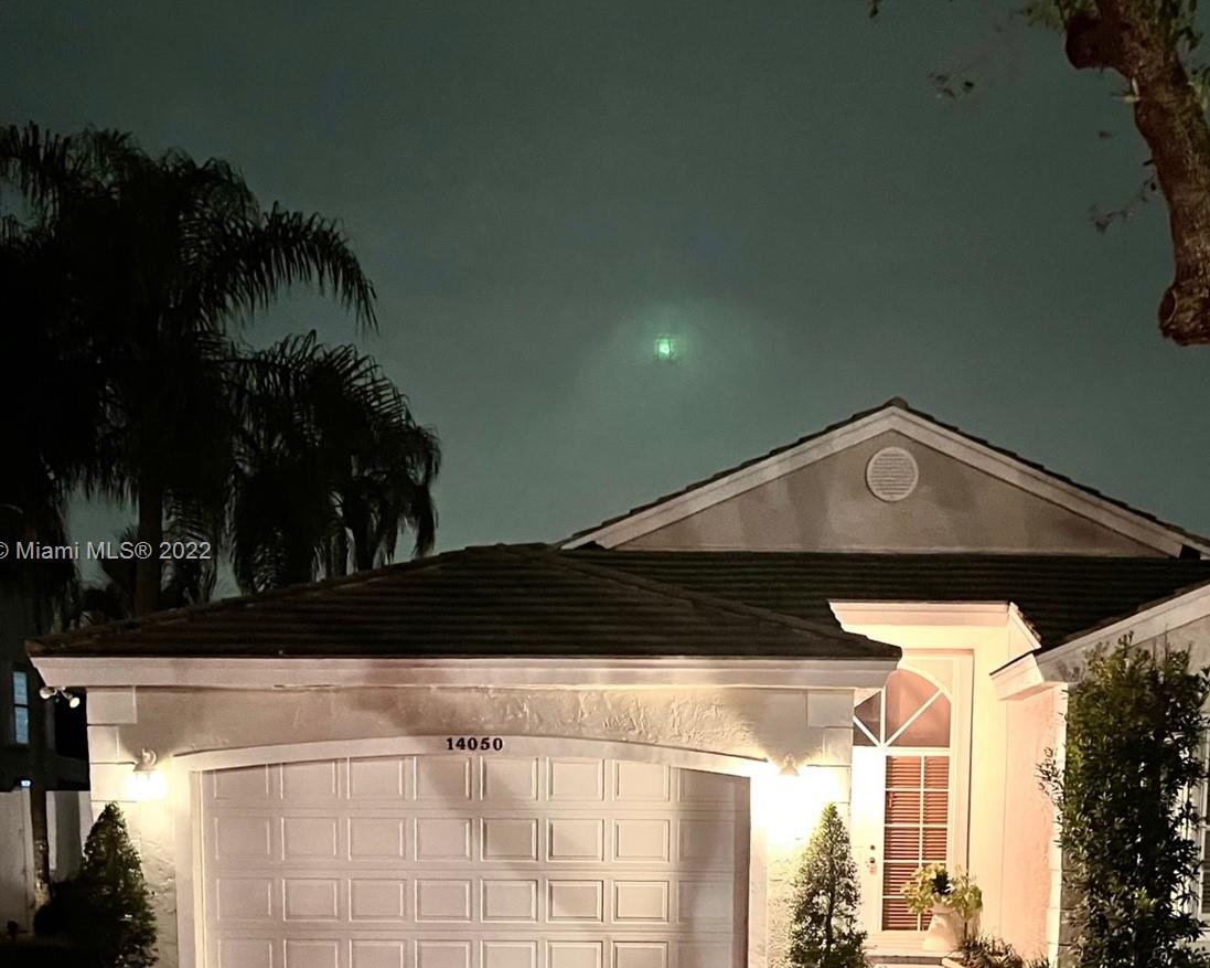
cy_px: 554
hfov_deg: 48.7
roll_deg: -1.6
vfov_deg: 40.0
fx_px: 1325
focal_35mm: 37
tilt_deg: +11.4
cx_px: 741
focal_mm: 5.7
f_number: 1.5
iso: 1000
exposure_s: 1/15
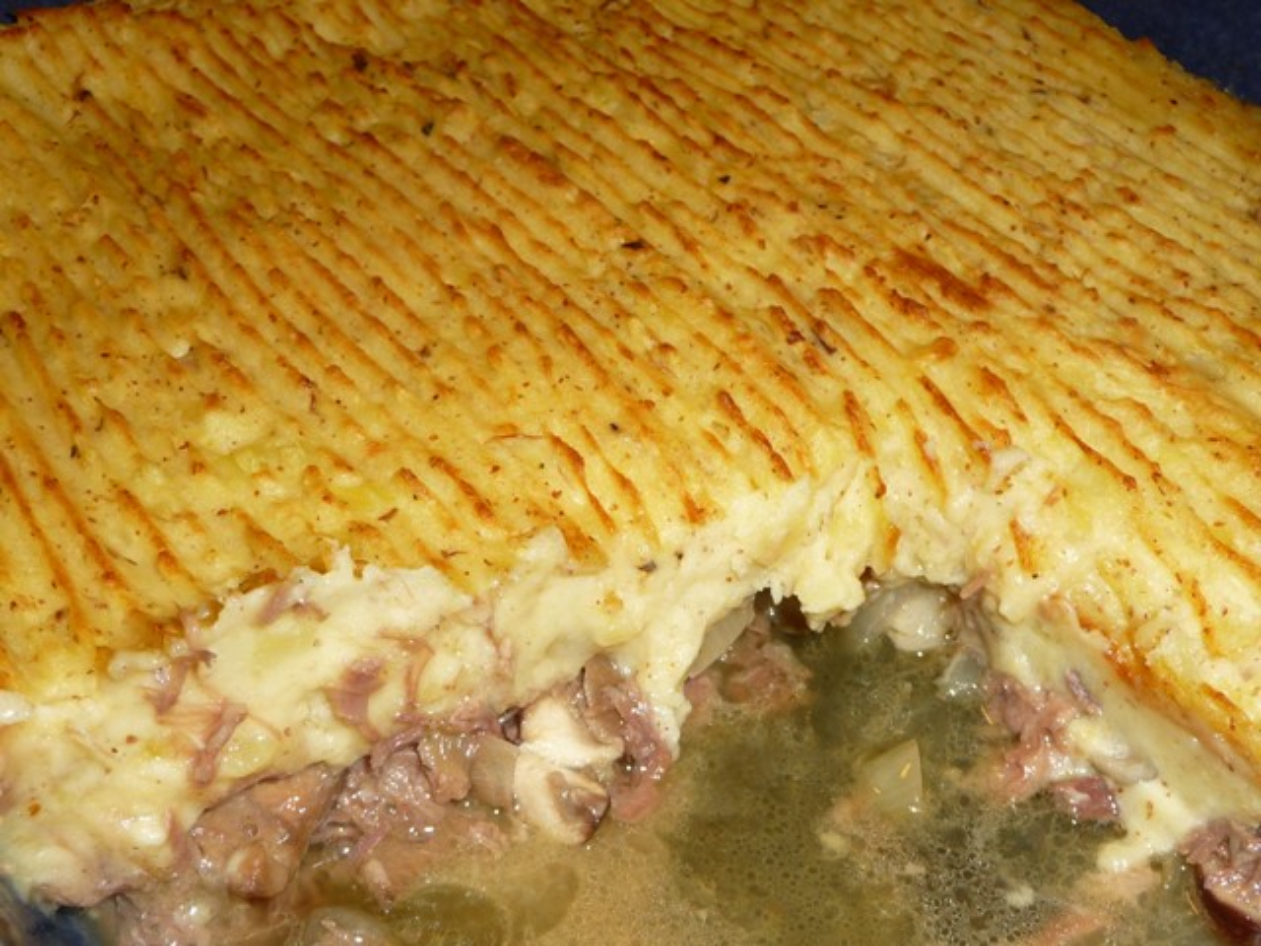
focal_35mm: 32
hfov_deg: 56.8
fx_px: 1166
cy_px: 473
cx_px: 630
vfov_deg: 44.2
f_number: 3.5
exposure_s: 1/30
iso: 100
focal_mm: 5.3
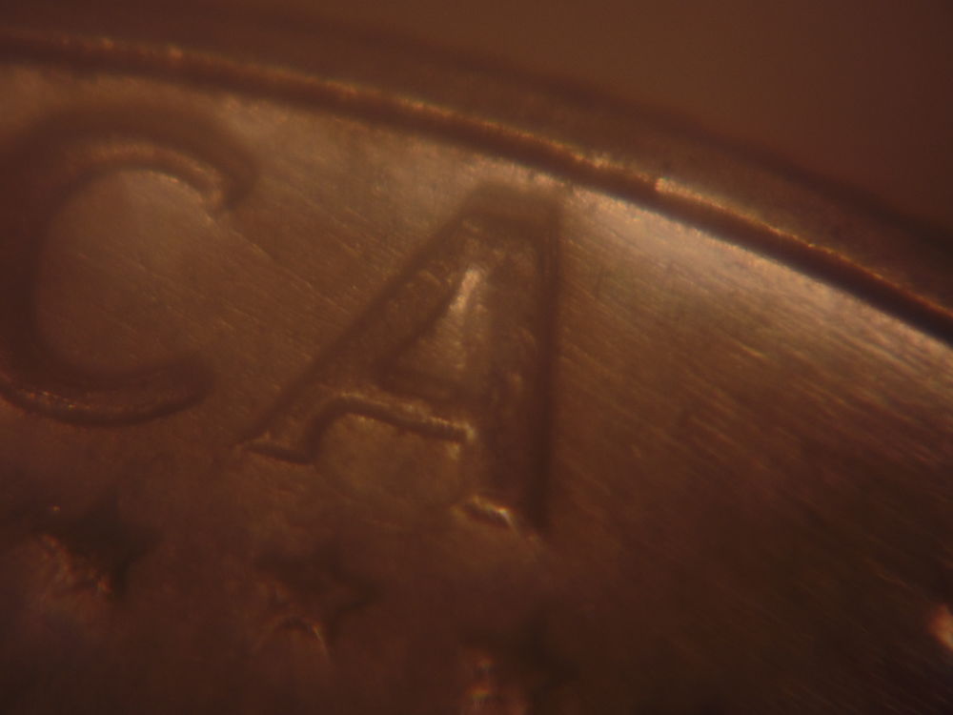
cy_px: 358
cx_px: 476
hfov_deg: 4.1
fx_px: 13297
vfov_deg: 3.1
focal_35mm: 483
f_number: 5.9
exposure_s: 1/30
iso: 80
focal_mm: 86.1
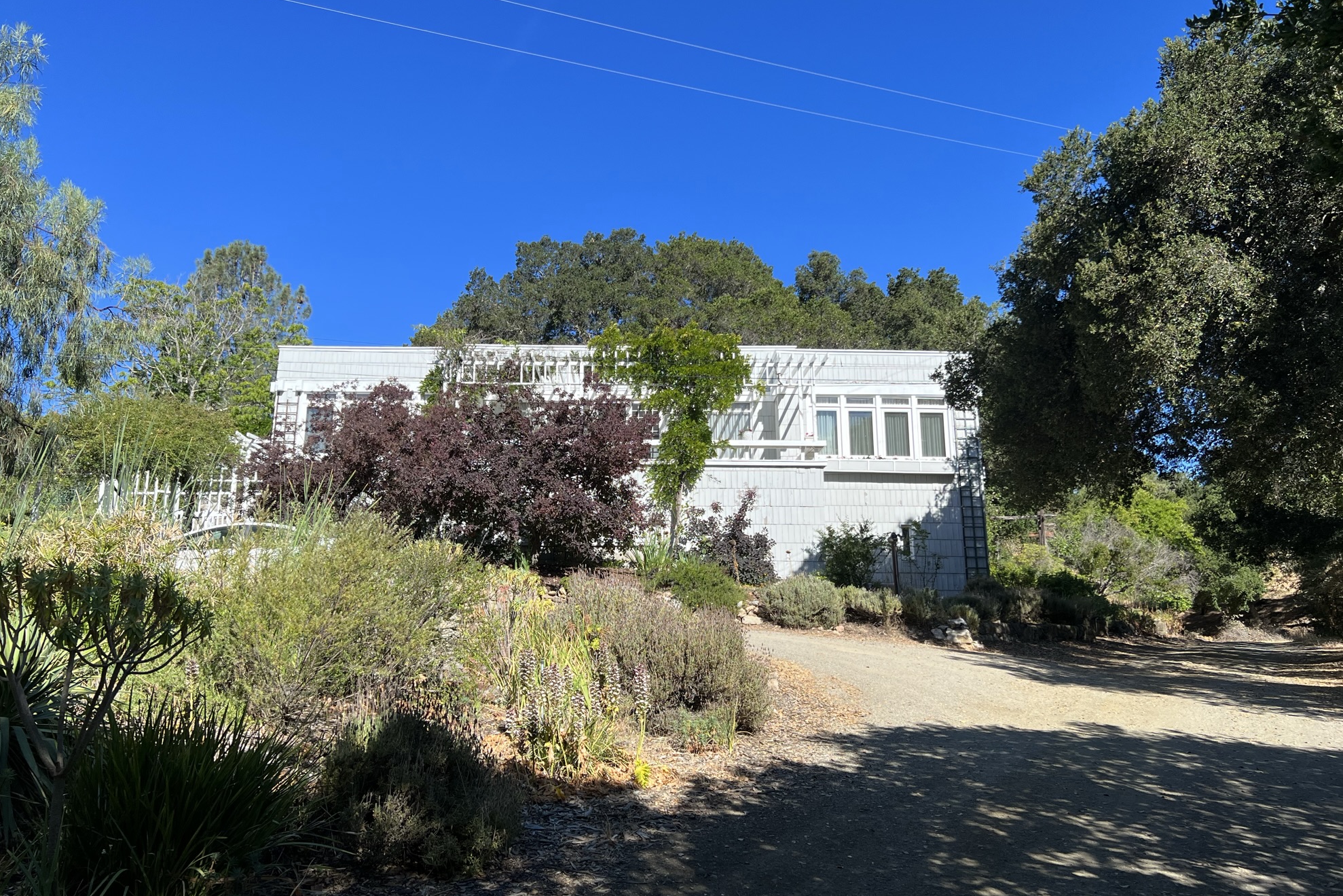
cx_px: 663
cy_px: 427
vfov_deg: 46.4
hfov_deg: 65.5
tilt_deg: +13.4
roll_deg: +0.5
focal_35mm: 28
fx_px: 1045
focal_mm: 5.7
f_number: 1.5
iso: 50
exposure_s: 1/2994
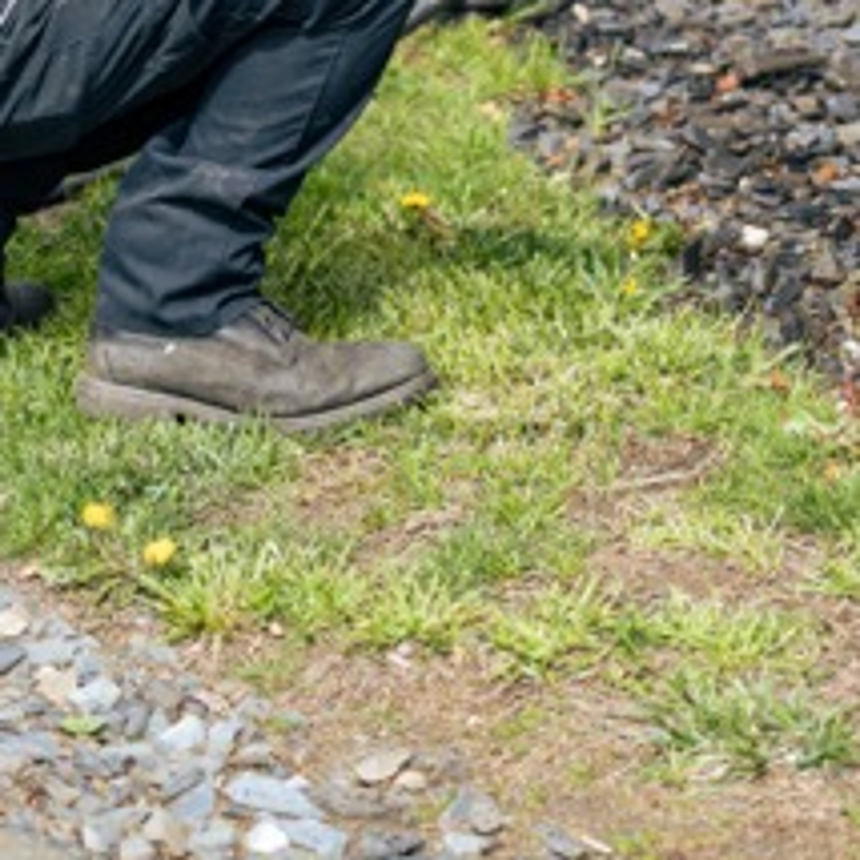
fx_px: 3739
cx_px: 601
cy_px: -285
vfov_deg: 12.7
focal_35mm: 133
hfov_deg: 13.1
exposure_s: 1/640
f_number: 2.8
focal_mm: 52.4
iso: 100
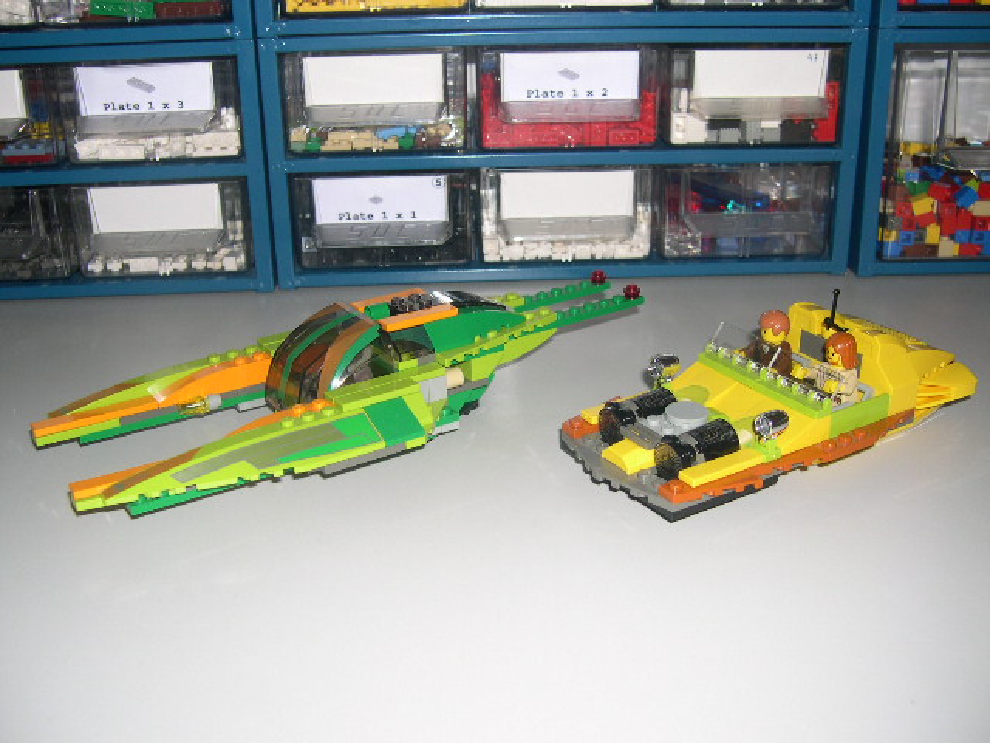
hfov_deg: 49.0
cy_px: 372
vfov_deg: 37.7
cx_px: 495
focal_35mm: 38
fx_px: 1087
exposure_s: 1/60
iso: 100
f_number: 2.8
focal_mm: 8
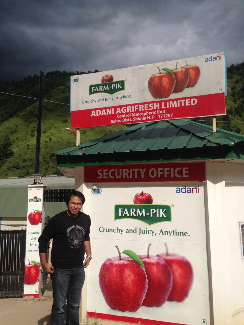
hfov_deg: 42.9
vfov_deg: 55.4
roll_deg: +0.6
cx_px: 122
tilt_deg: +4.7
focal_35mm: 33
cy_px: 162
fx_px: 310
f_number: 2.4
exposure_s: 1/3623
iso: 50
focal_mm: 4.12
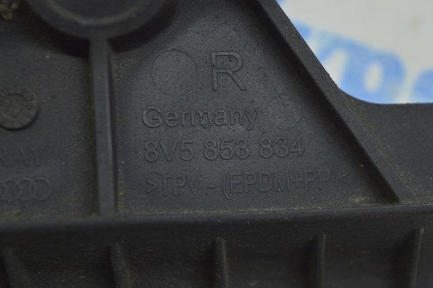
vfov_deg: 16.5
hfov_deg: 24.6
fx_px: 991
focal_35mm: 82
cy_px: 144
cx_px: 216
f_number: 5.6
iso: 400
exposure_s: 1/40
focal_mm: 55
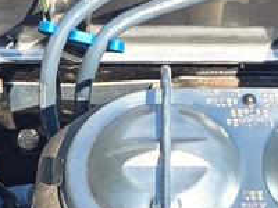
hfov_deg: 10.7
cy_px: -118
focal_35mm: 184
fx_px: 1478
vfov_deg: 7.9
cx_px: 249
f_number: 1.8
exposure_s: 1/809
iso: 25
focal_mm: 5.4
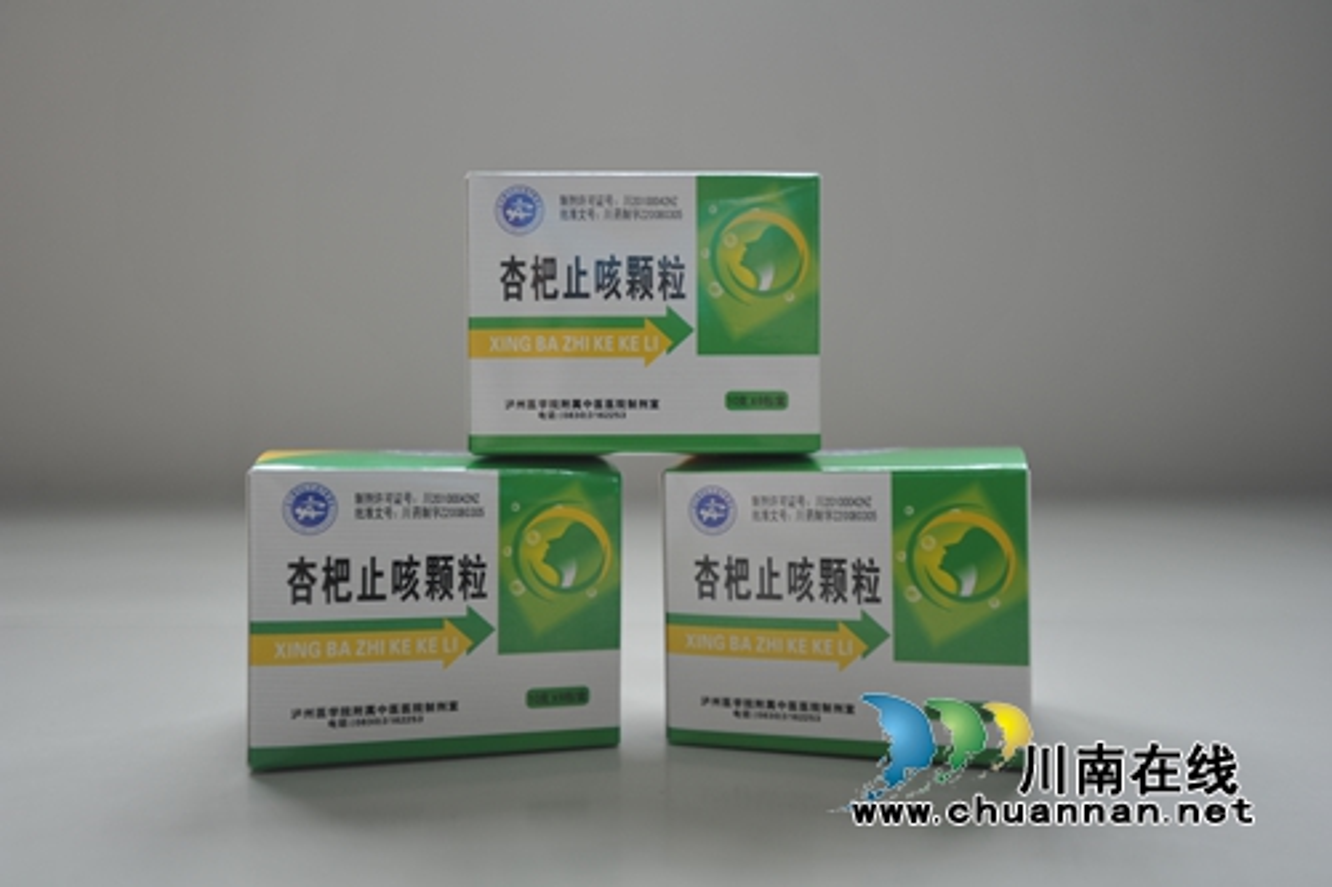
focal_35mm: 28
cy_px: 444
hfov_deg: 65.5
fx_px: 1036
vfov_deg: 46.4
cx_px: 666
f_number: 2.8
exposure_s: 1/80
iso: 400
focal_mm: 28
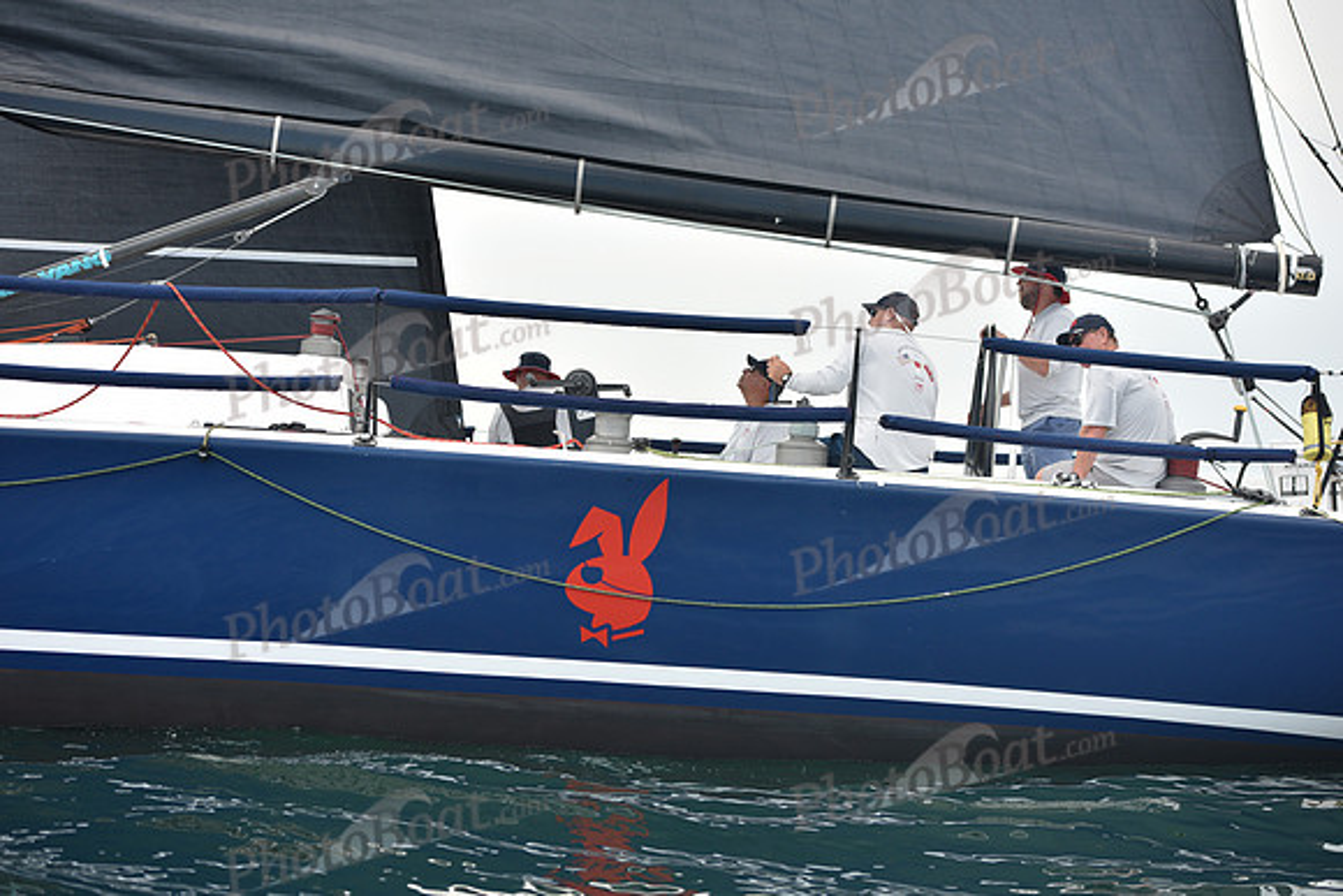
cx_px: 672
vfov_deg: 16.7
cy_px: 448
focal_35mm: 82
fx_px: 3060
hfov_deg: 24.8
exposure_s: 1/640
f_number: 4
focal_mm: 82
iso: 250
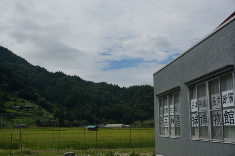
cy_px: 78
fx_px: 284
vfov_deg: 30.8
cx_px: 118
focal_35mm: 44
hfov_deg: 45.0
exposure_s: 1/500
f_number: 9
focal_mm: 29
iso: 100
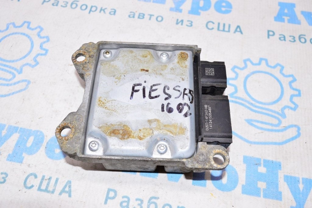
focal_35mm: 36
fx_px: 312
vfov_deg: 36.8
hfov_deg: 53.2
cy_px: 104
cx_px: 156
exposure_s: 1/125
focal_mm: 24
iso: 1600
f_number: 8
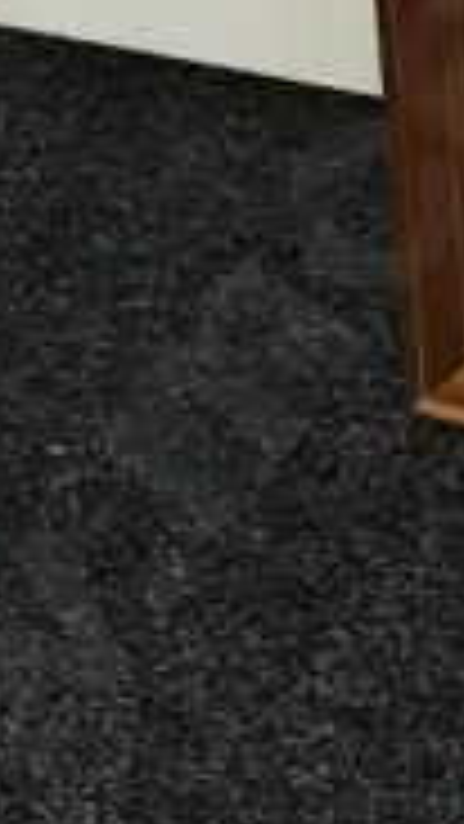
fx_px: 3870
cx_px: 1018
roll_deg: +1.9
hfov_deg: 6.6
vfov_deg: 11.3
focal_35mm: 177
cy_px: -662
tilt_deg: -25.0
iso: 50
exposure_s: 1/17
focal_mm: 4.15
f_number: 2.2
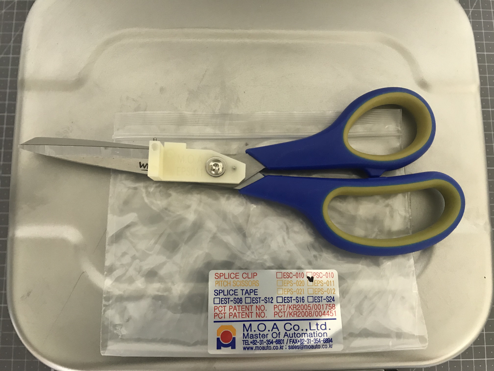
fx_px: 400
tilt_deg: -82.0
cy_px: 186
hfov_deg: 63.4
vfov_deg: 49.7
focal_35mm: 28
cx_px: 247
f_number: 1.8
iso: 100
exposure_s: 1/13
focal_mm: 3.99
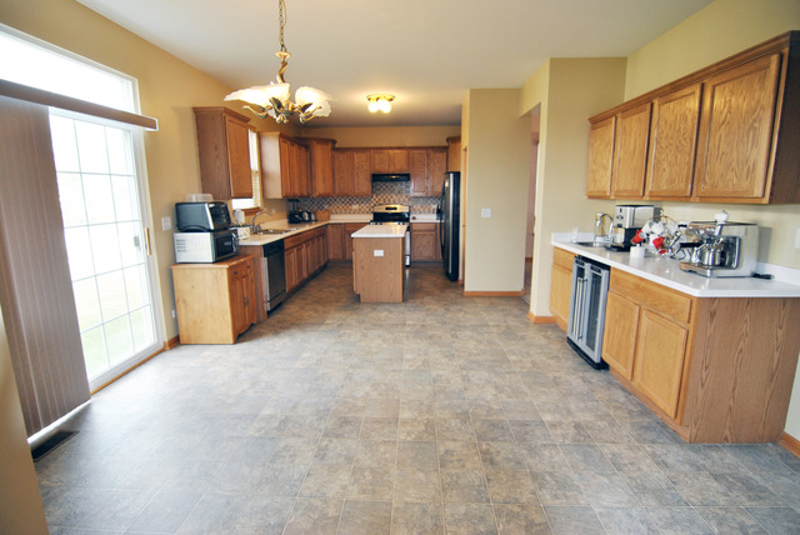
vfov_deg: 72.2
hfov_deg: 94.9
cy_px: 268
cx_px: 400
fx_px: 367
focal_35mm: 16
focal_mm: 11
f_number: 2.8
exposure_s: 1/100
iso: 200
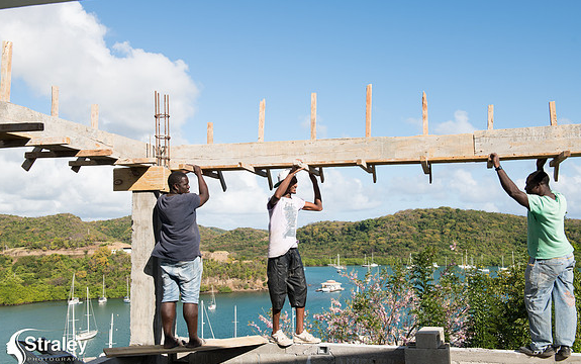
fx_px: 586
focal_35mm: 37
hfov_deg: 52.7
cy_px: 178
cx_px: 290
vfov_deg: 34.5
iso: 64
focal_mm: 36
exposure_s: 1/160
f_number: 8
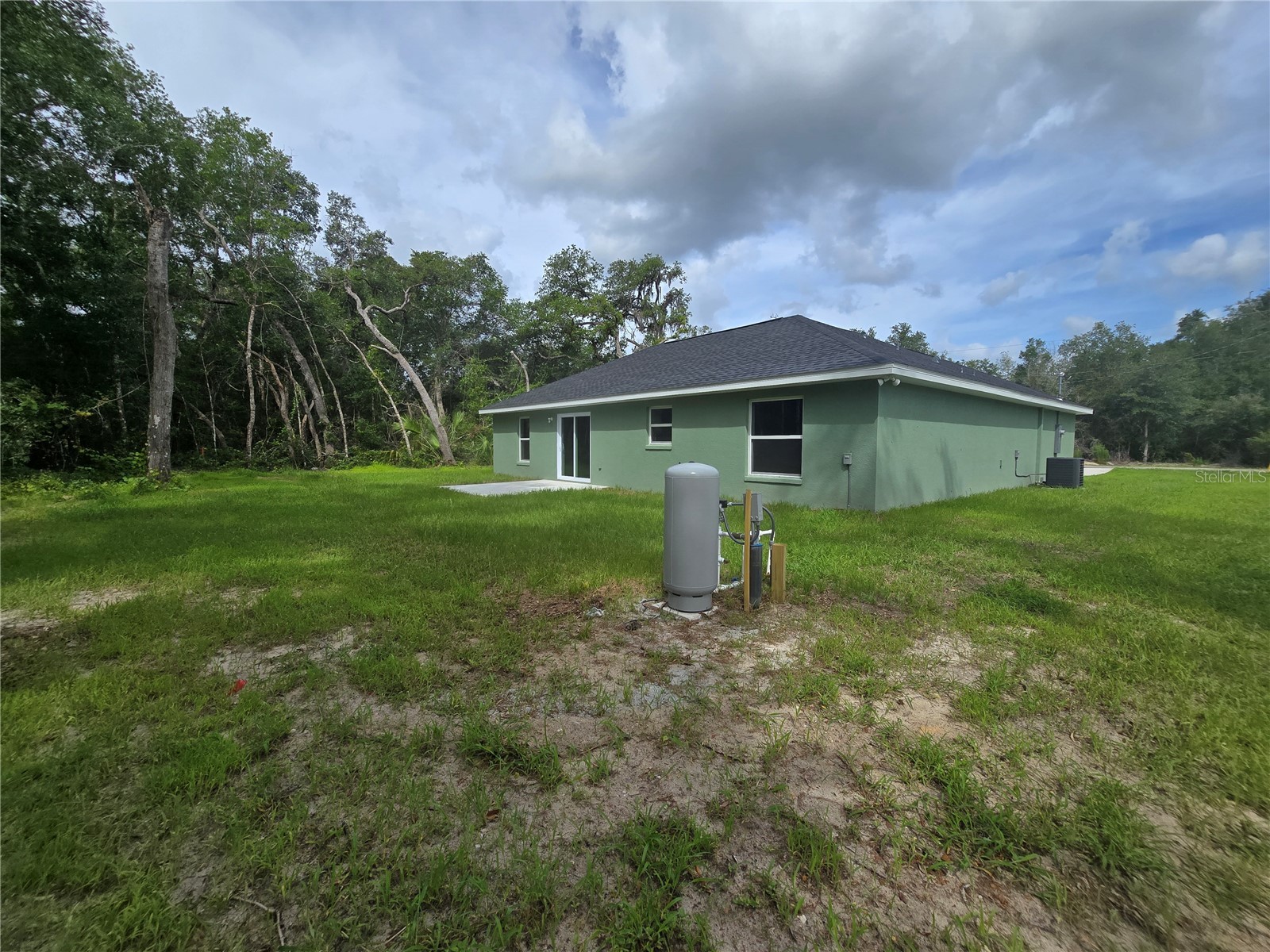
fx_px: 477
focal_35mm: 13
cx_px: 635
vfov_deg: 89.9
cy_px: 476
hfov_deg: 106.2
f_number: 2.2
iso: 50
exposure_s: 1/2715
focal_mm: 2.2
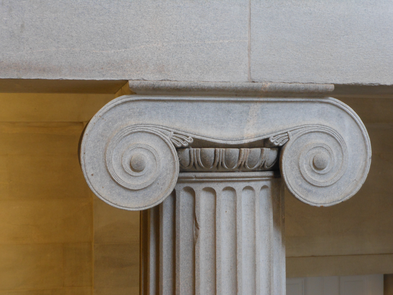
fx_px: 613
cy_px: 148
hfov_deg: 35.5
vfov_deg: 27.0
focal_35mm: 54
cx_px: 196
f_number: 4.9
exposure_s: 1/8
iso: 200
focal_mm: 9.6
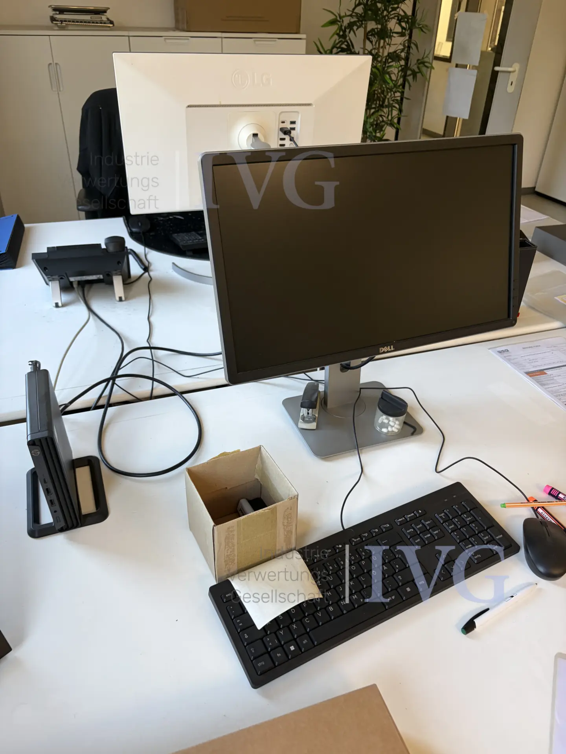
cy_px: 377
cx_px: 283
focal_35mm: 26
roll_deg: -0.2
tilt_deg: -33.7
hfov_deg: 53.1
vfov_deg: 67.3
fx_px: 567
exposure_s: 1/100
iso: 125
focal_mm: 5.96
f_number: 1.6
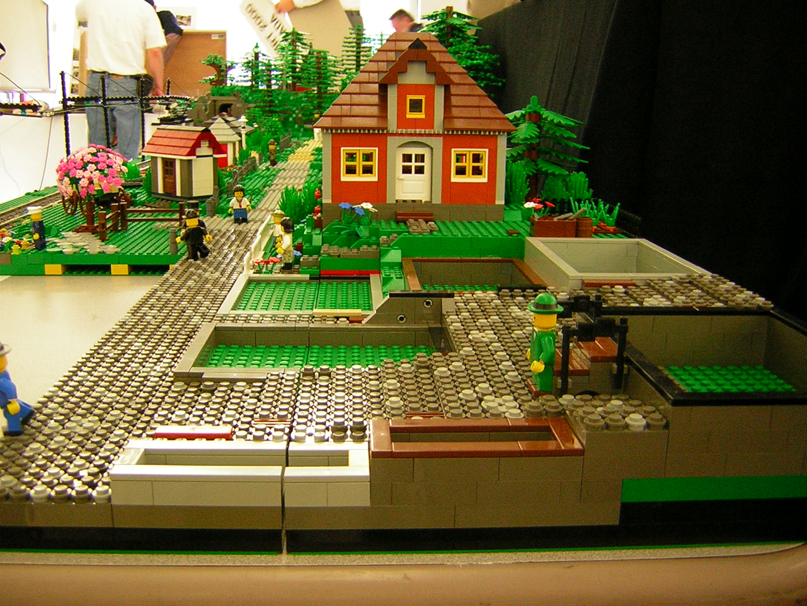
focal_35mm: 36
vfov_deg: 39.7
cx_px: 404
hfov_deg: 51.4
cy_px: 303
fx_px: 839
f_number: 2.6
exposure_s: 1/5.4
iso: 121
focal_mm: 4.7
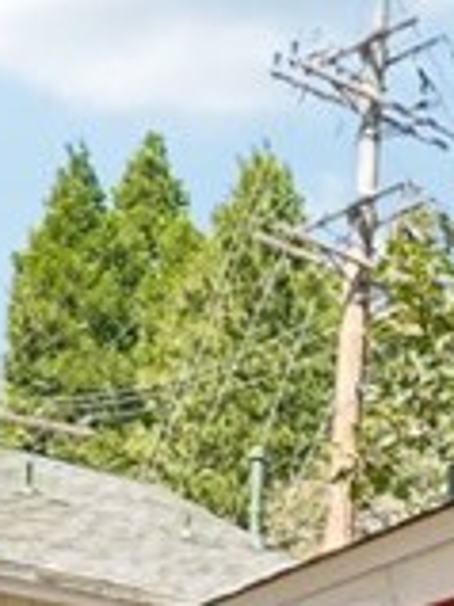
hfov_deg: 12.6
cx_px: 984
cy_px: 930
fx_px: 1734
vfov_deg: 17.6
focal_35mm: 99
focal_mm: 16
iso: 320
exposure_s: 1/60
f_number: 8
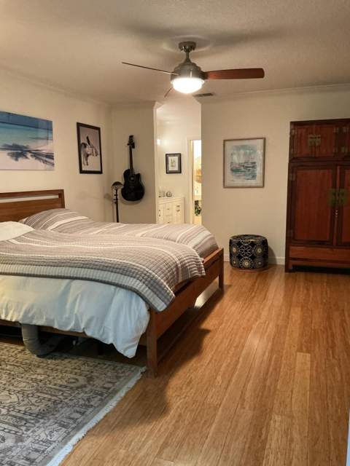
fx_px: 391
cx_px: 175
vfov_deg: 61.7
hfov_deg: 48.2
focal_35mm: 29
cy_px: 233
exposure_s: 1/40
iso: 200
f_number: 1.8
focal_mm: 3
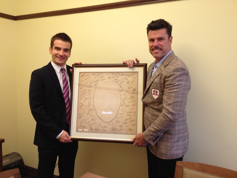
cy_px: 89
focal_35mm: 35
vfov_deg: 40.7
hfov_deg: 52.6
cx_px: 118
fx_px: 240
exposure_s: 1/20
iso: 64
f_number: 2.4
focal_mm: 4.28
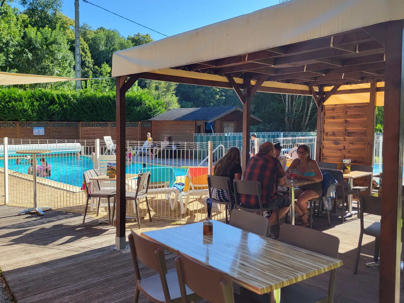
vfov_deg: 45.4
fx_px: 362
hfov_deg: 58.2
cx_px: 176
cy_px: 156
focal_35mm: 31
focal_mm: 5.4
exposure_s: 1/984
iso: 40
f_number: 1.8
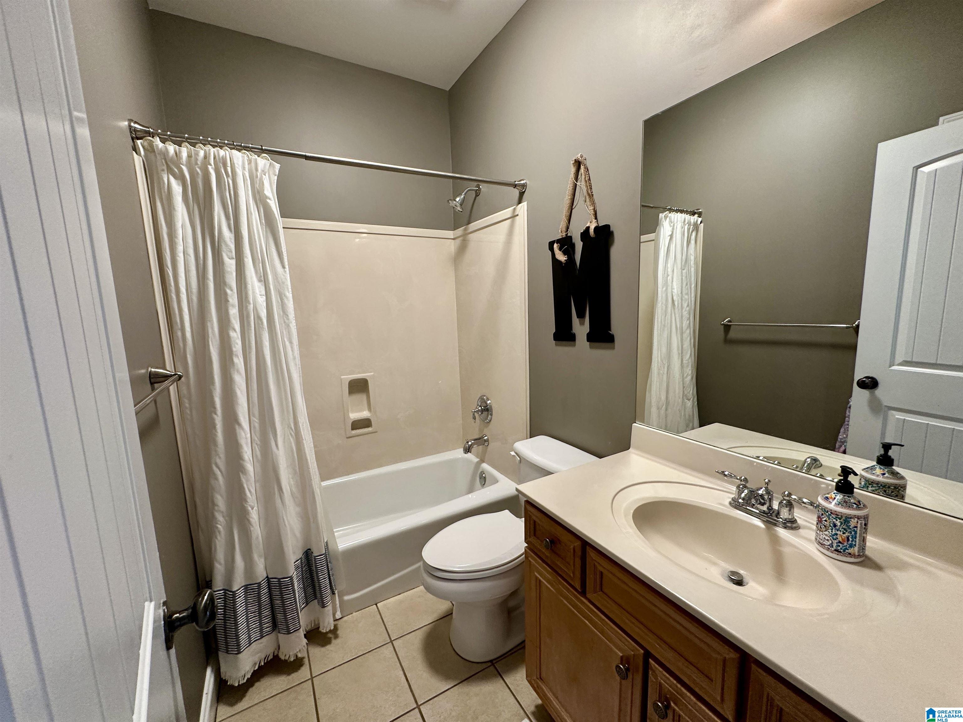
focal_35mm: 14
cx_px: 482
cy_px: 361
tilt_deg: -8.2
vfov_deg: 85.7
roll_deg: +1.3
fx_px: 389
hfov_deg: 102.1
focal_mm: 2.22
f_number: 2.2
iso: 200
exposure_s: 1/60
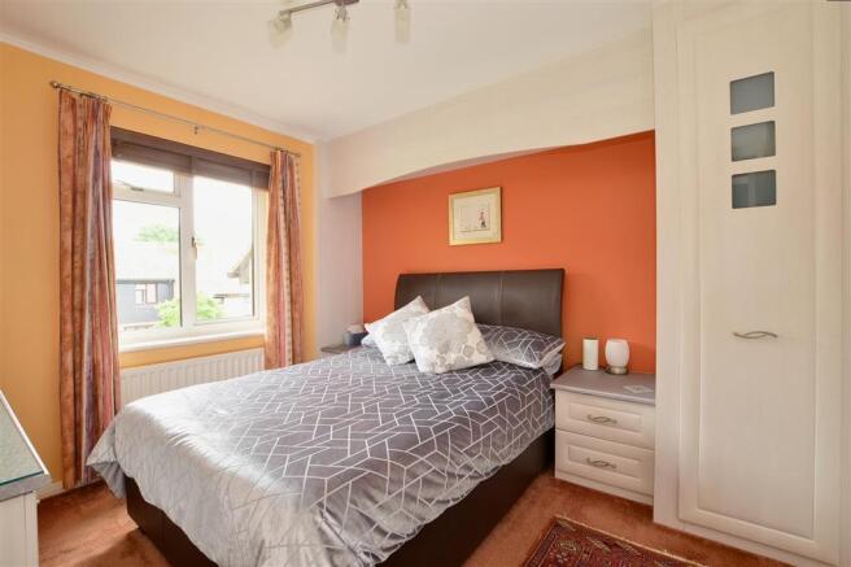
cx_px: 426
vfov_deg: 77.3
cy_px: 284
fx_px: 354
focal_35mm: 15
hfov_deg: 100.4
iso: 400
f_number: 11
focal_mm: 10
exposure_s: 1/4
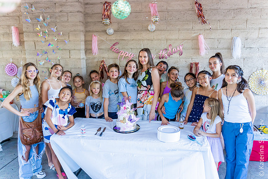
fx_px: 208
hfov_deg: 65.5
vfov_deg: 46.4
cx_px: 134
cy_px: 90
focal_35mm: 28
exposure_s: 1/250
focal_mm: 28
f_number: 2.8
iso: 2000
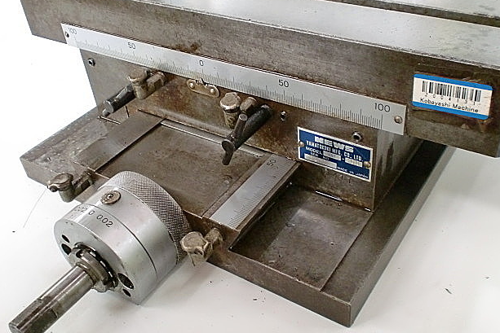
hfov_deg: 50.7
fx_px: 528
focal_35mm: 38
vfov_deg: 35.1
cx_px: 253
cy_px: 170
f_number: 3.1
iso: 400
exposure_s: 1/60
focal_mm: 6.3
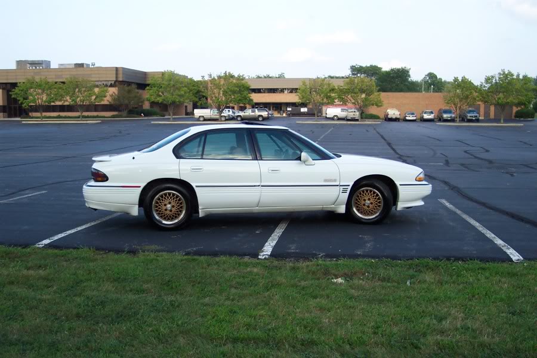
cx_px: 268
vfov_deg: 35.1
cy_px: 179
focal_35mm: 38
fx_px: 567
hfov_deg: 50.7
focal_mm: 8
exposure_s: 1/500
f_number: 2.8
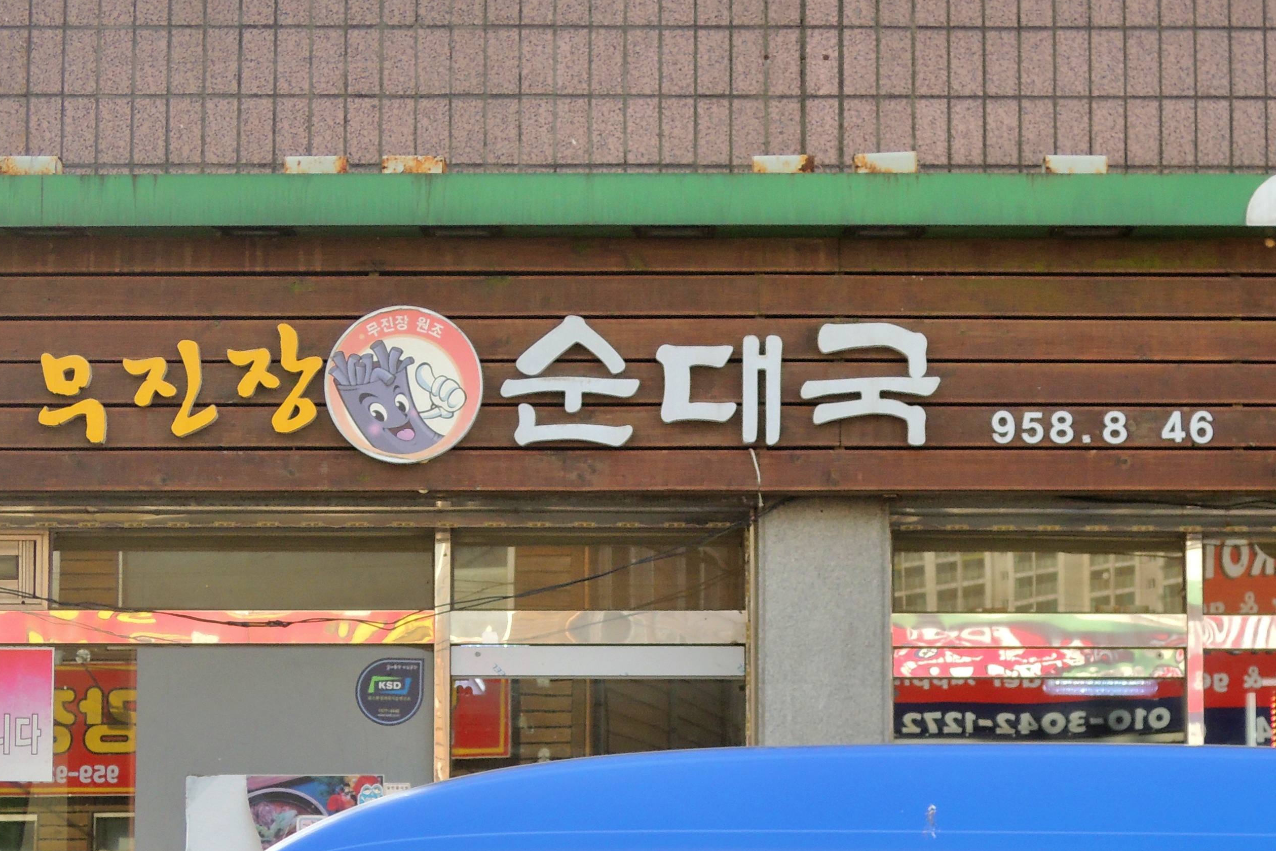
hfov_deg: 17.3
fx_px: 4182
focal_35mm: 118
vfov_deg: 11.6
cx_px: 676
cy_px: 637
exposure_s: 1/160
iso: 100
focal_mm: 11.1
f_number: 3.7
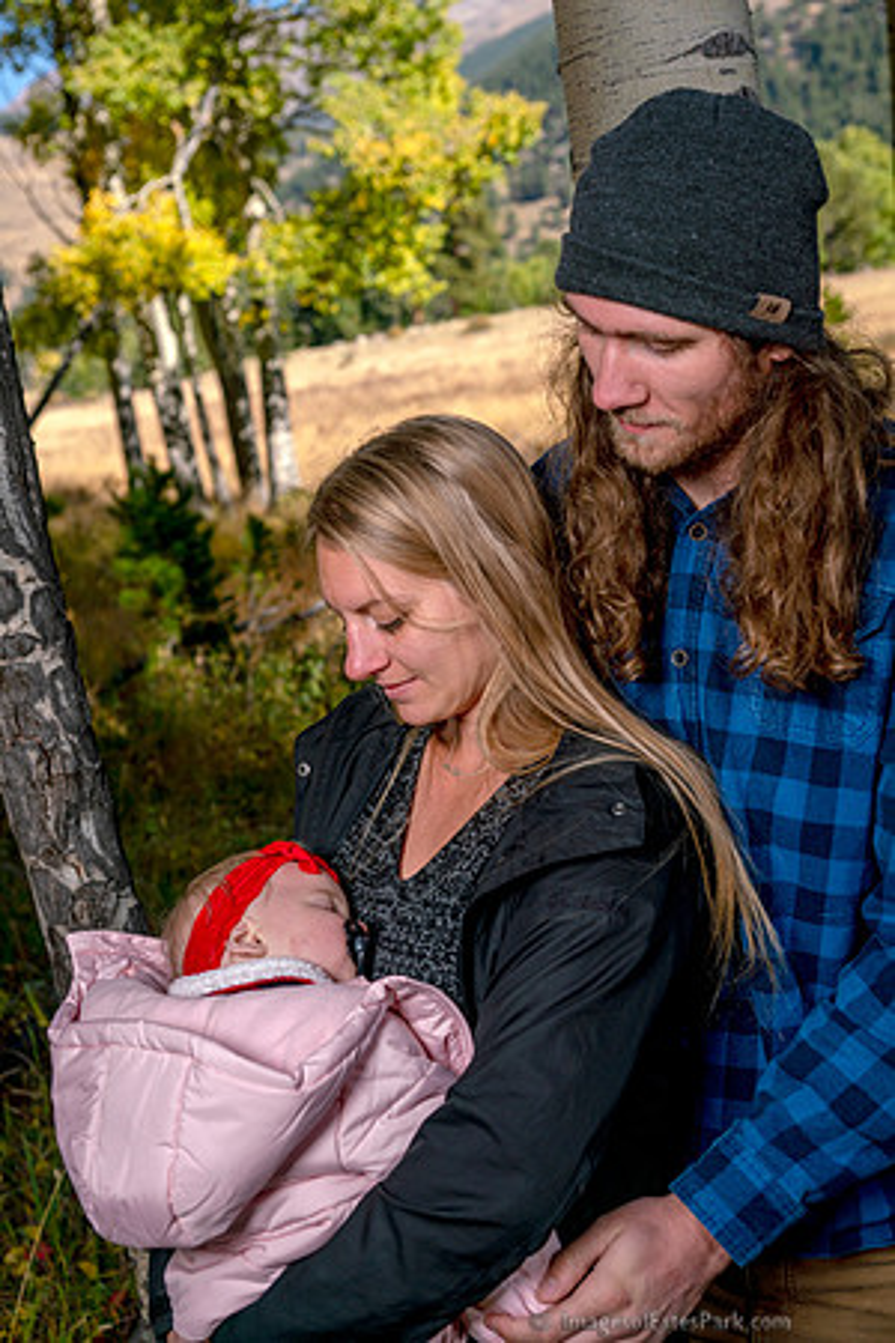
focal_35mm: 45
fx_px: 1678
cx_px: 448
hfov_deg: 29.9
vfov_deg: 43.6
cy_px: 672
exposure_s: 1/1250
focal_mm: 45
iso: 160
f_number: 4.5
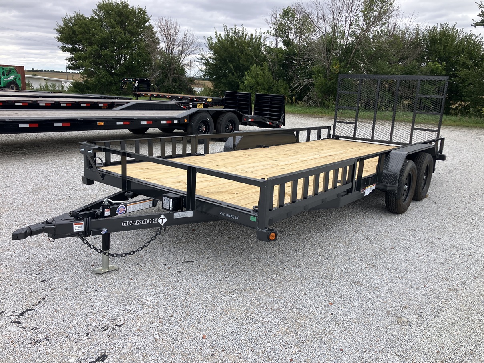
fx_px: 392
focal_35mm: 28
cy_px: 182
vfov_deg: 49.8
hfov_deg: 63.4
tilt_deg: -13.6
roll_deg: -1.9
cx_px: 242
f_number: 1.8
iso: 32
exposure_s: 1/747
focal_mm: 3.99
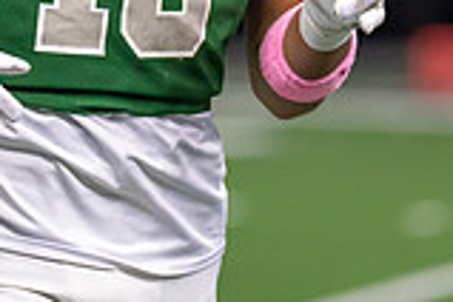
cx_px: 173
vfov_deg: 2.3
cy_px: -207
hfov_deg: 3.5
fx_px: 7461
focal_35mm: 593
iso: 2000
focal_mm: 160
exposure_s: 1/1000
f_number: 2.8
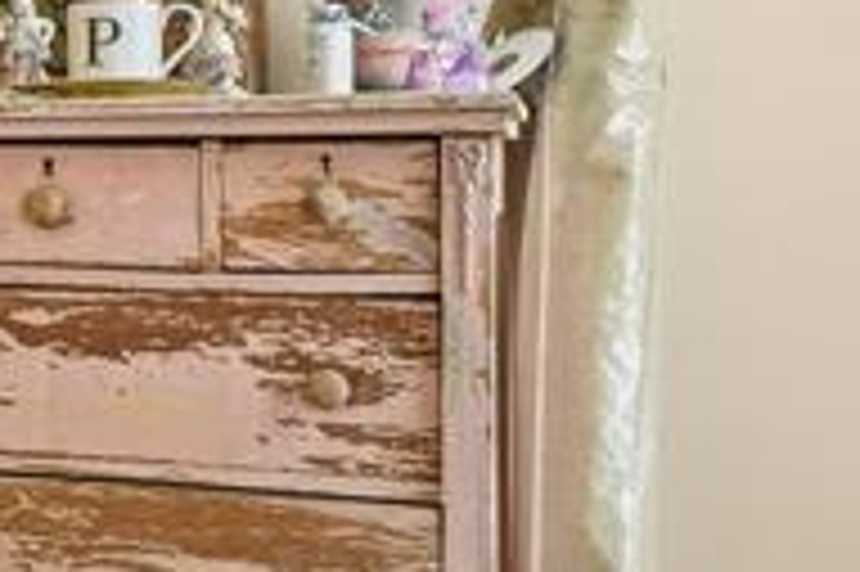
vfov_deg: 15.8
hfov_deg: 18.2
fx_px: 2053
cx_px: -725
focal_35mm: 86
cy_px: 221
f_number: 8
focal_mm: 16
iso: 200
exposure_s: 1/8
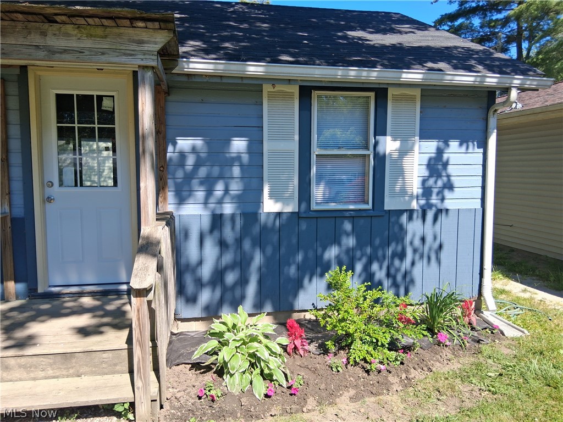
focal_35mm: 26
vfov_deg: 53.1
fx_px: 423
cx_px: 282
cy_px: 211
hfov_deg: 67.3
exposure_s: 1/308
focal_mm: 3.98
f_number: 1.8
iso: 25
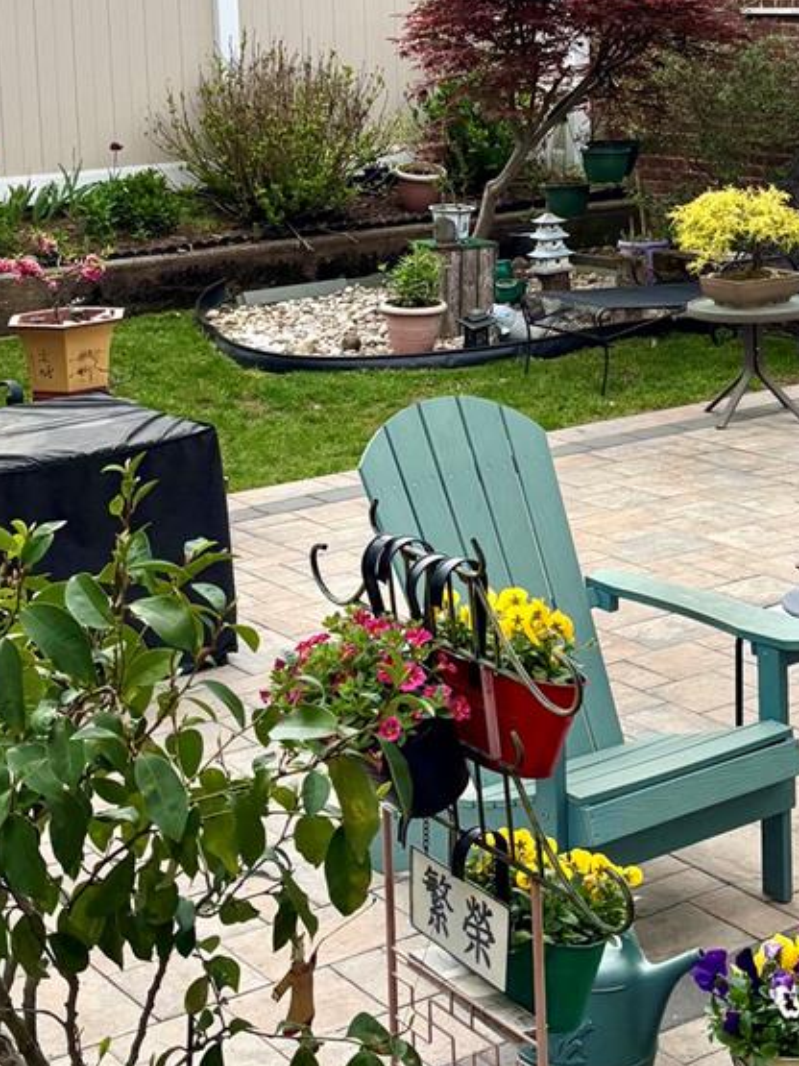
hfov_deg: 20.2
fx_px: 2217
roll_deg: +1.5
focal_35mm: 72
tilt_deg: -4.8
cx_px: 622
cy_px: 163
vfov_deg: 26.4
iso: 50
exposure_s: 1/1311
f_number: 1.6
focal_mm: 5.96
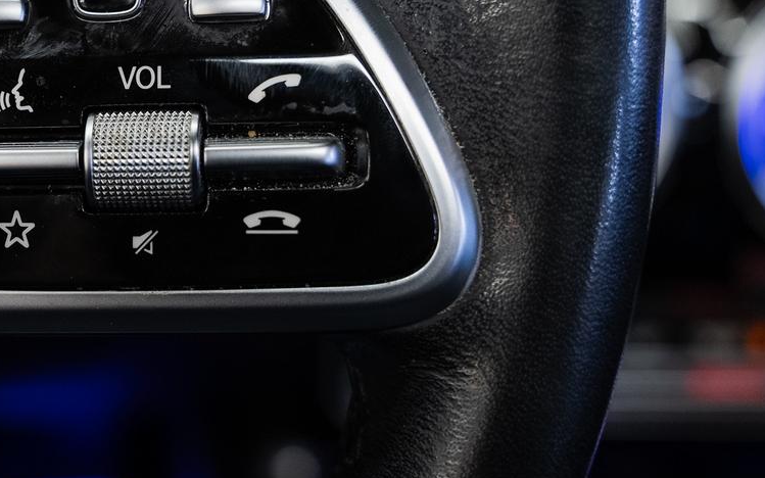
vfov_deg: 22.6
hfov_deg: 34.4
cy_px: 146
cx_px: 134
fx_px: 1188
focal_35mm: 57
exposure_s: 1/60
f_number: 3.5
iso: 1000
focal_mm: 29.1
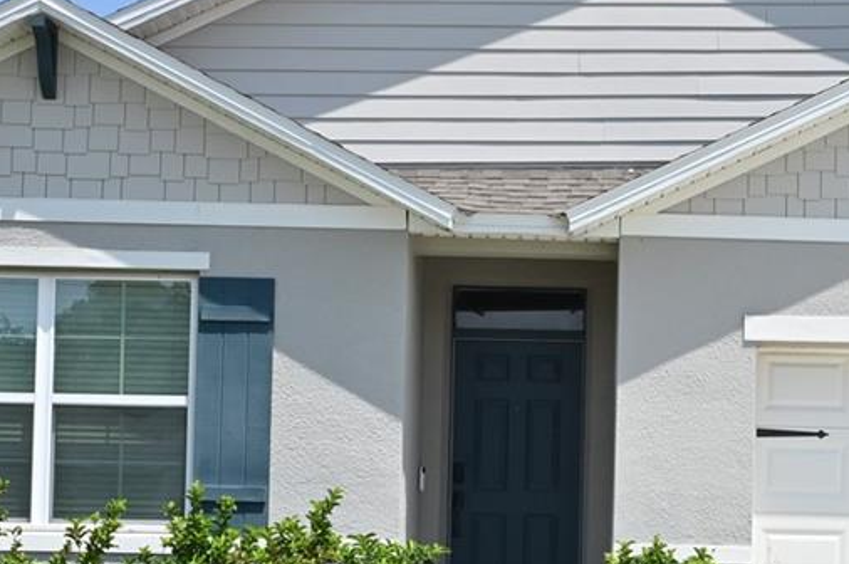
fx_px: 1898
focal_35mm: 81
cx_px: 628
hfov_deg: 25.0
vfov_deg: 16.7
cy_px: 473
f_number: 13
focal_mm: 25.5
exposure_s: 1/1600
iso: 1250
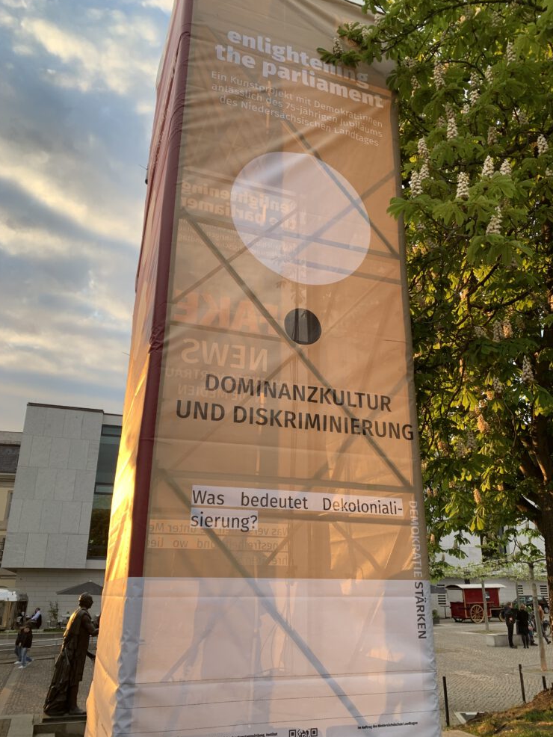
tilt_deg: +20.6
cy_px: 374
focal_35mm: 27
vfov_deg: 65.3
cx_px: 278
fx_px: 575
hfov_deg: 51.4
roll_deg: -1.0
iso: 25
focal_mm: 4.25
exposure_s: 1/126
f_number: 1.8
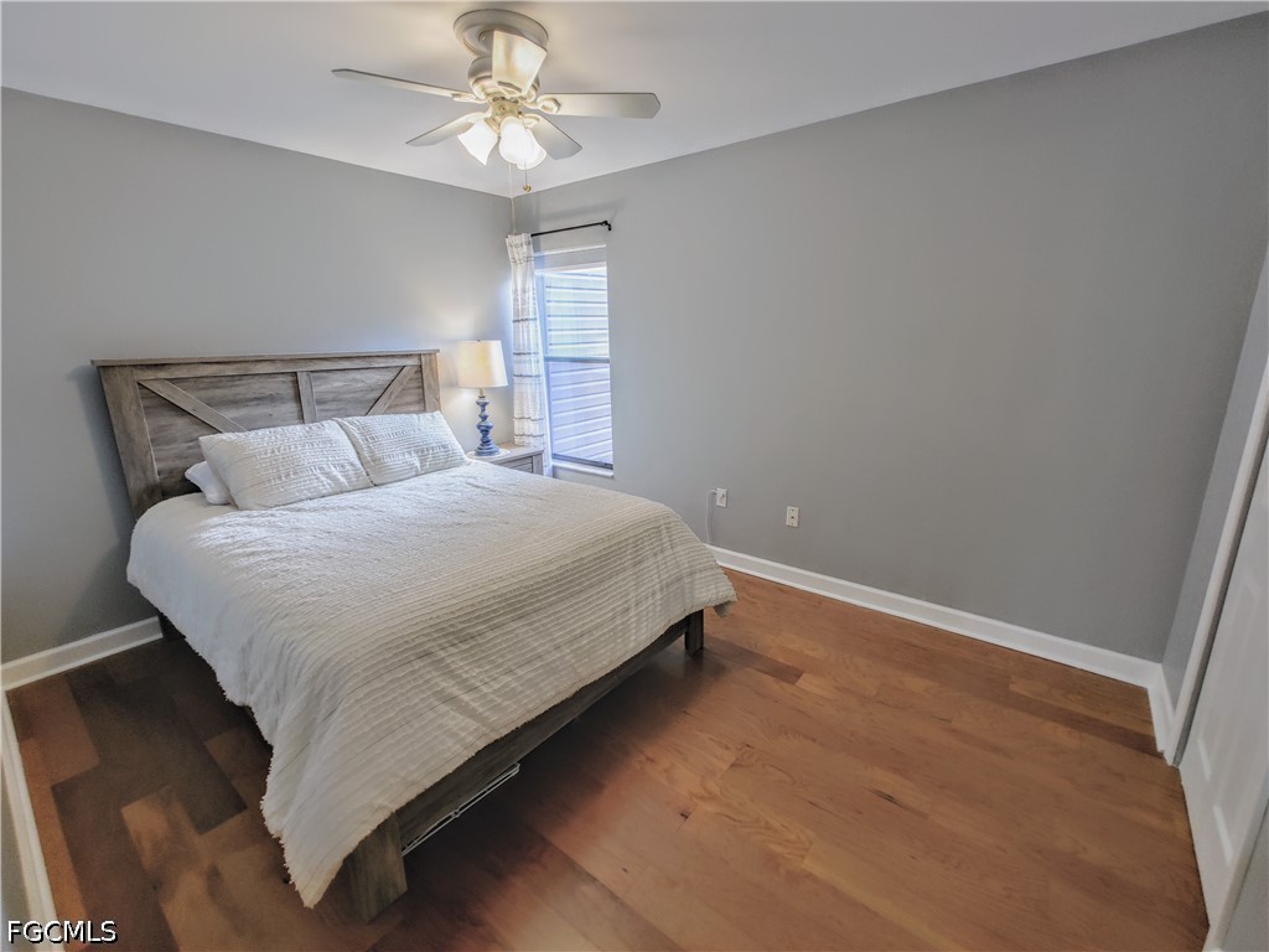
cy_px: 476
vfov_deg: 81.7
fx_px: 550
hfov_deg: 98.2
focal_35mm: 15
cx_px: 634
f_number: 1.9
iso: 100
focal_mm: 1.78
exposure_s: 1/30
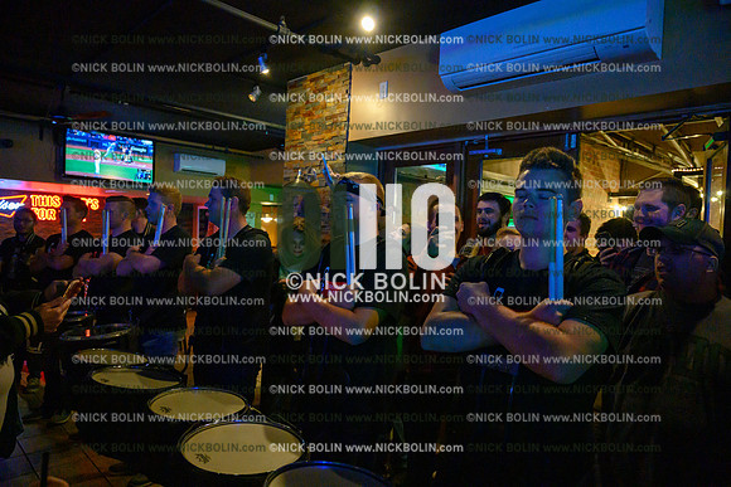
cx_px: 366
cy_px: 244
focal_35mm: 24
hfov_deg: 73.7
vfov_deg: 53.2
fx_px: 487
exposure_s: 1/125
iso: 16000
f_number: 4
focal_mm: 24
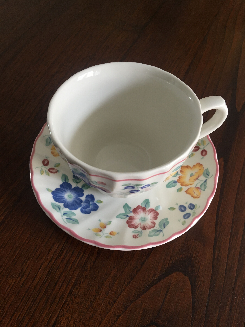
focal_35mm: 29
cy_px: 164
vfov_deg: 61.7
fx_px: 274
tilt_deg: -58.7
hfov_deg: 48.2
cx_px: 122
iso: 100
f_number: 2.2
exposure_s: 1/33
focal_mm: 4.15
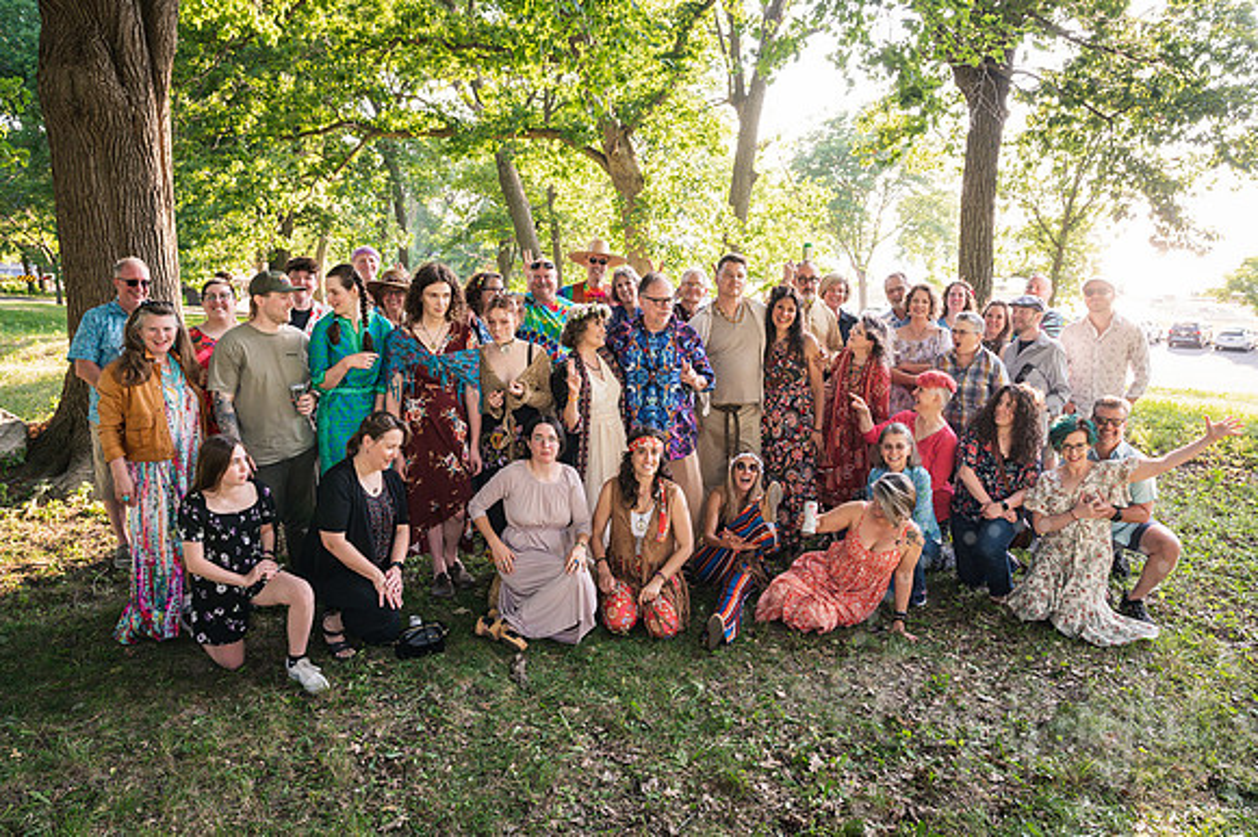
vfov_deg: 49.5
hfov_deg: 69.4
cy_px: 418
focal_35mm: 26
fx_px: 908
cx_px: 629
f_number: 5.6
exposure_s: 1/250
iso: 800
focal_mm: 26
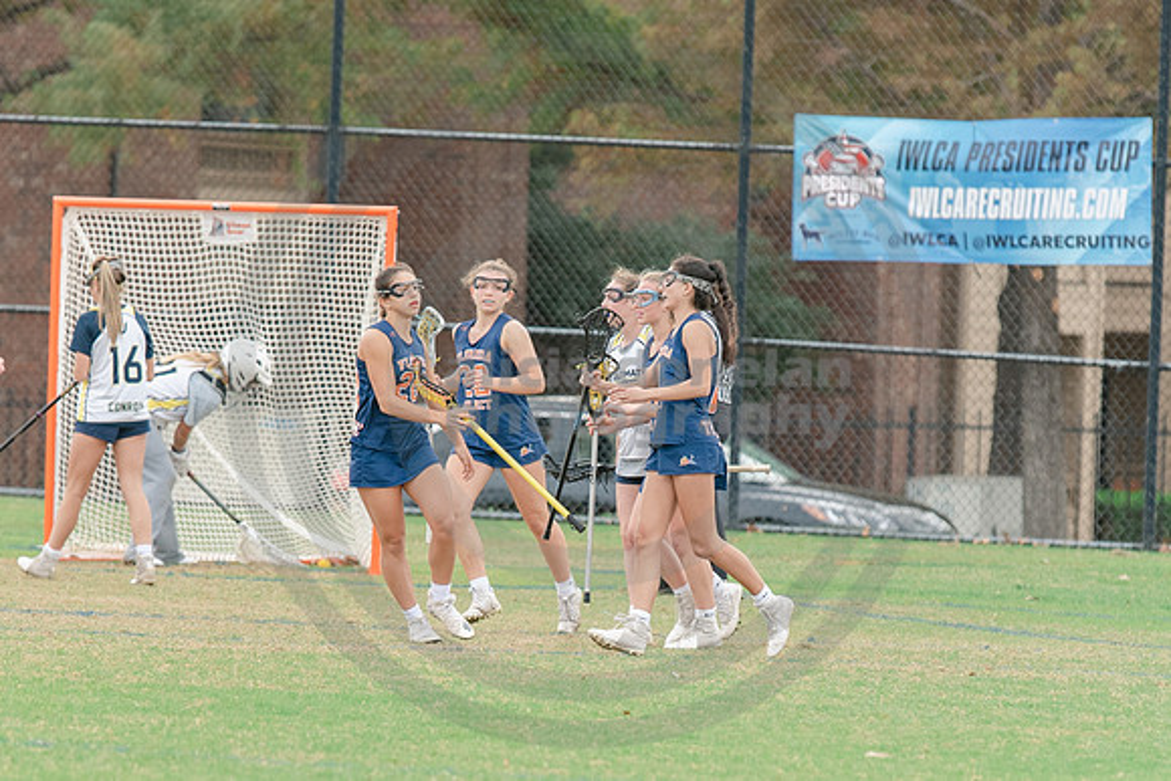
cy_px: 652
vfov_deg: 2.9
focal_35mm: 483
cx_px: 583
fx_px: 15700
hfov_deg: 4.3
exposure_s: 1/1250
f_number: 2.8
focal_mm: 200
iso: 450
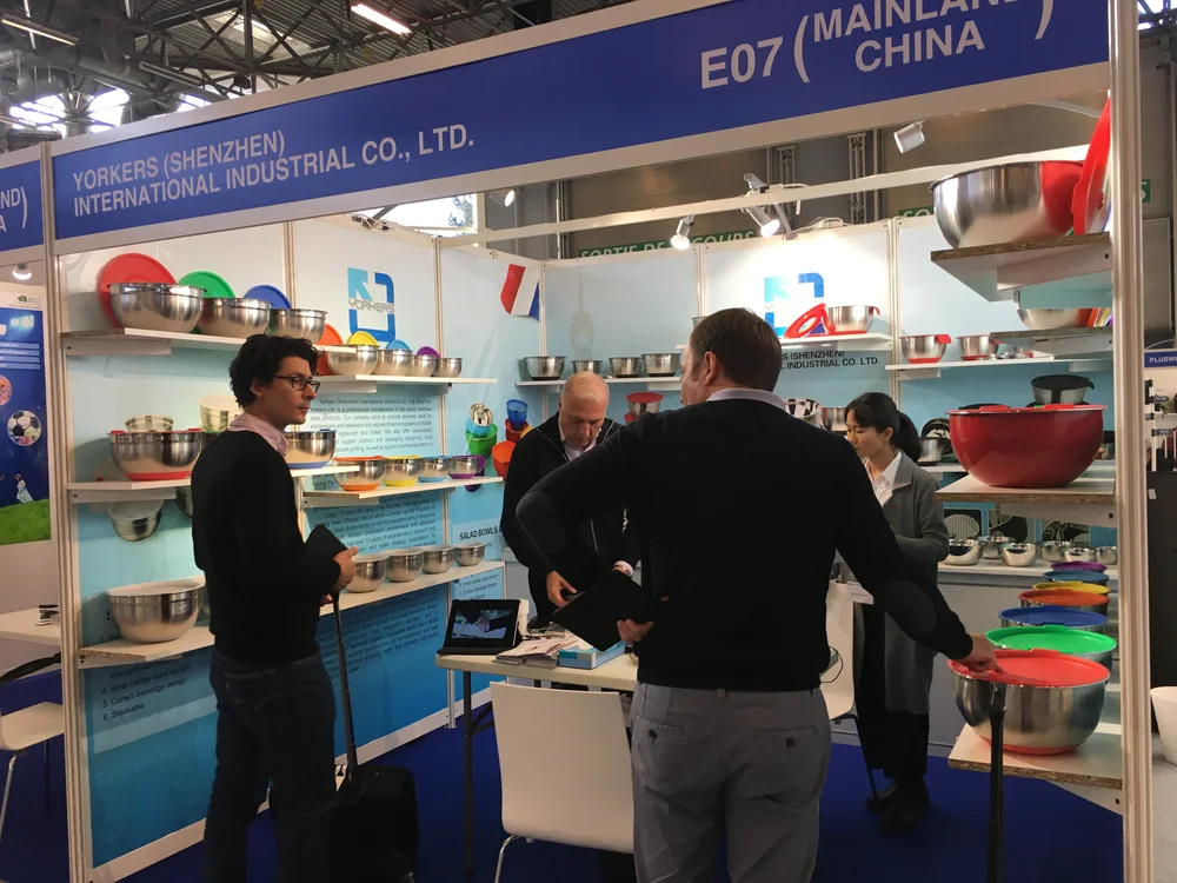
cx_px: 588
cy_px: 442
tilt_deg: -1.7
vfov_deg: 48.2
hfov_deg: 61.7
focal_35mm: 29
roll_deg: -0.4
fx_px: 986
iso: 32
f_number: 2.2
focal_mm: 4.15
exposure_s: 1/33
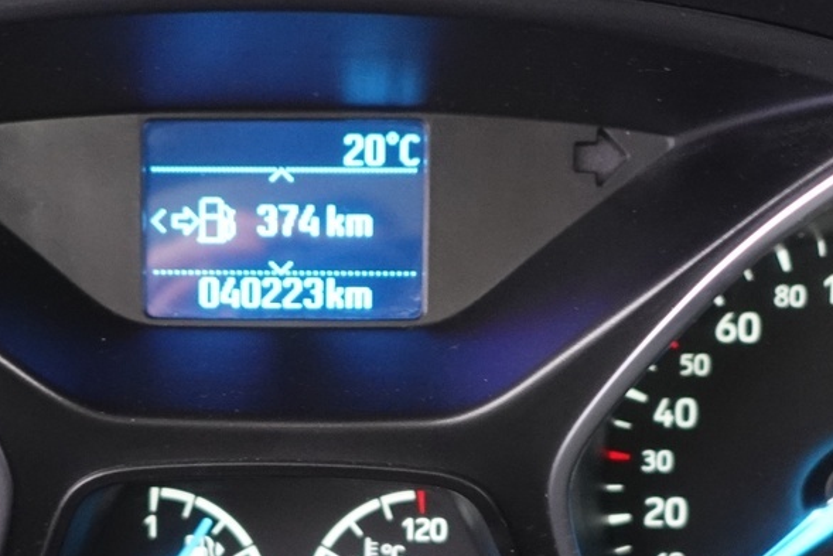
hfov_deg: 30.3
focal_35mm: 66
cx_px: 298
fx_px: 1527
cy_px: 434
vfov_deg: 20.4
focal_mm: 9.4
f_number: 1.8
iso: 1000
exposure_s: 1/8
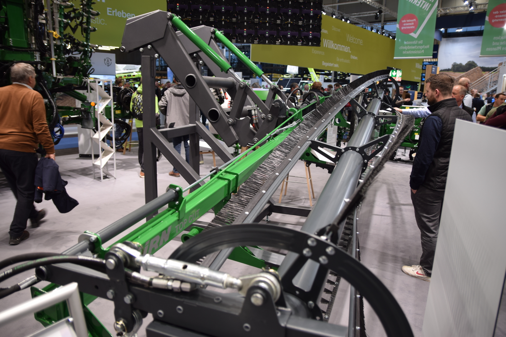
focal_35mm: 26
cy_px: 168
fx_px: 358
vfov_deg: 50.4
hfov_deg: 70.4
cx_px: 253
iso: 200
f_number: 3.2
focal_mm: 17
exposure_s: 1/40
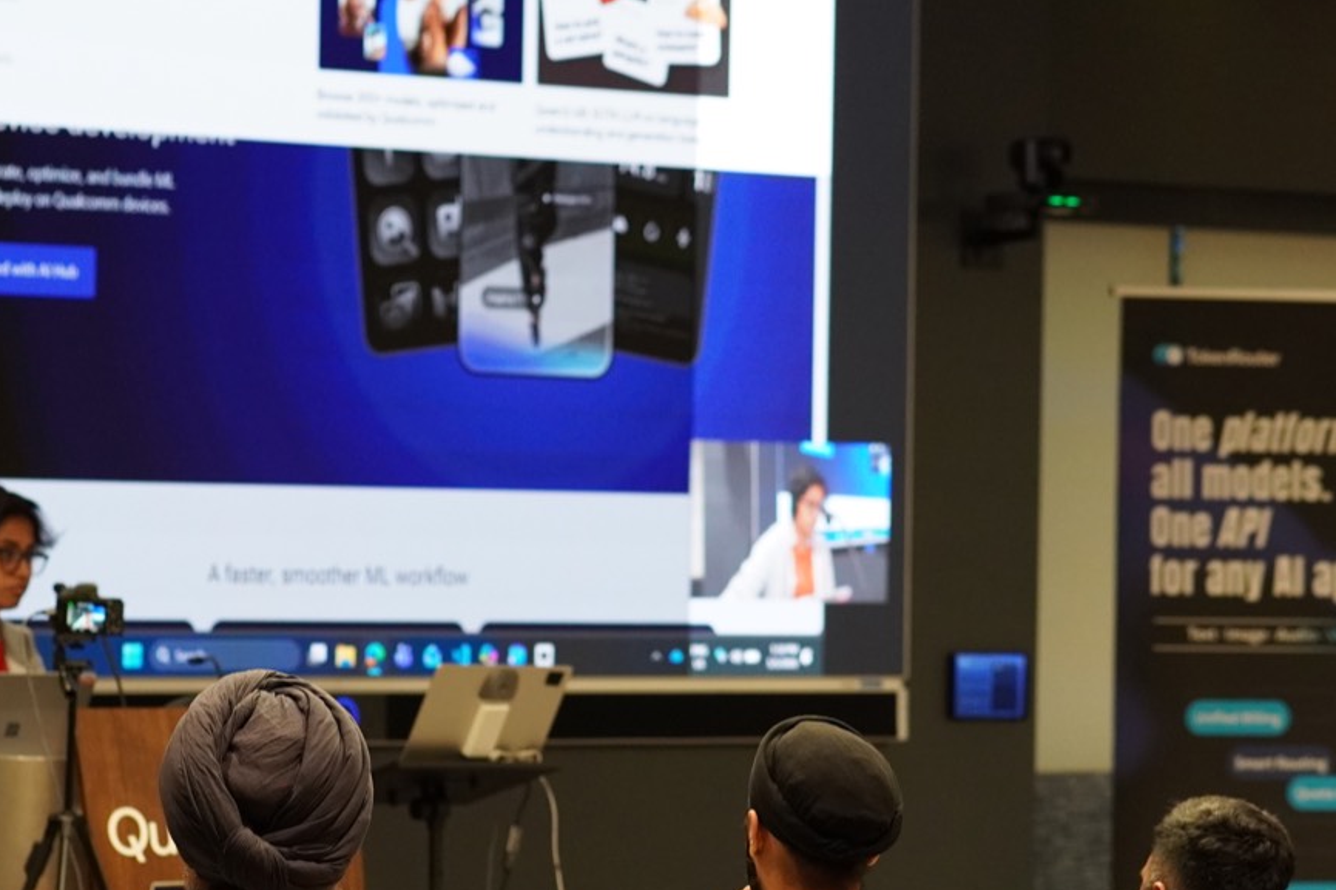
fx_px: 7714
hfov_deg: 9.9
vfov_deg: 6.6
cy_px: 549
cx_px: 633
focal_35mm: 208
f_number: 2.8
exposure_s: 1/160
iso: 1600
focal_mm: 75
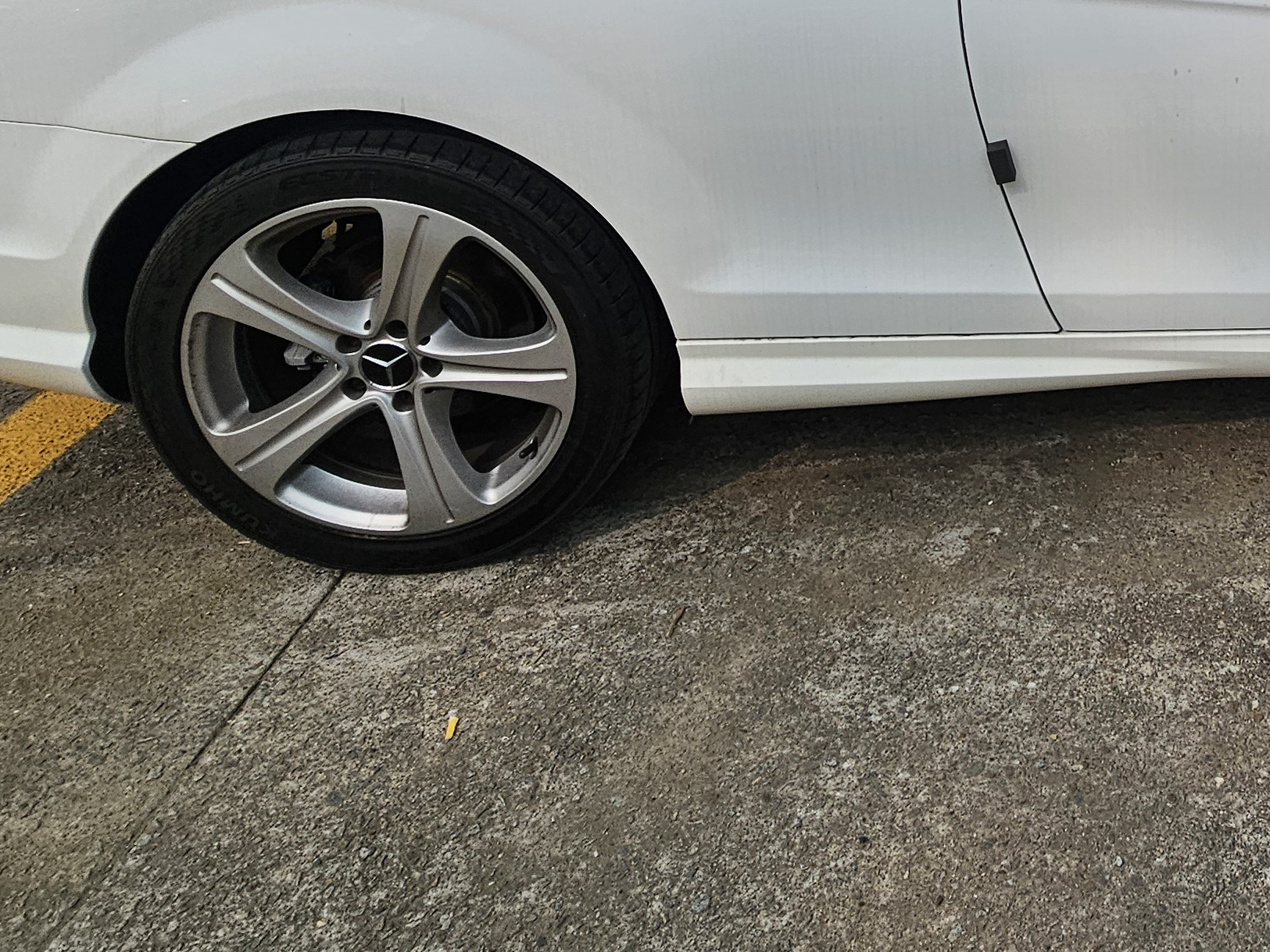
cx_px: 1186
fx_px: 1174
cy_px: -76
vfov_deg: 37.5
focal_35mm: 32
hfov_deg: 49.4
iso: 50
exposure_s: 1/2169
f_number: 2.2
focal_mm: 2.2
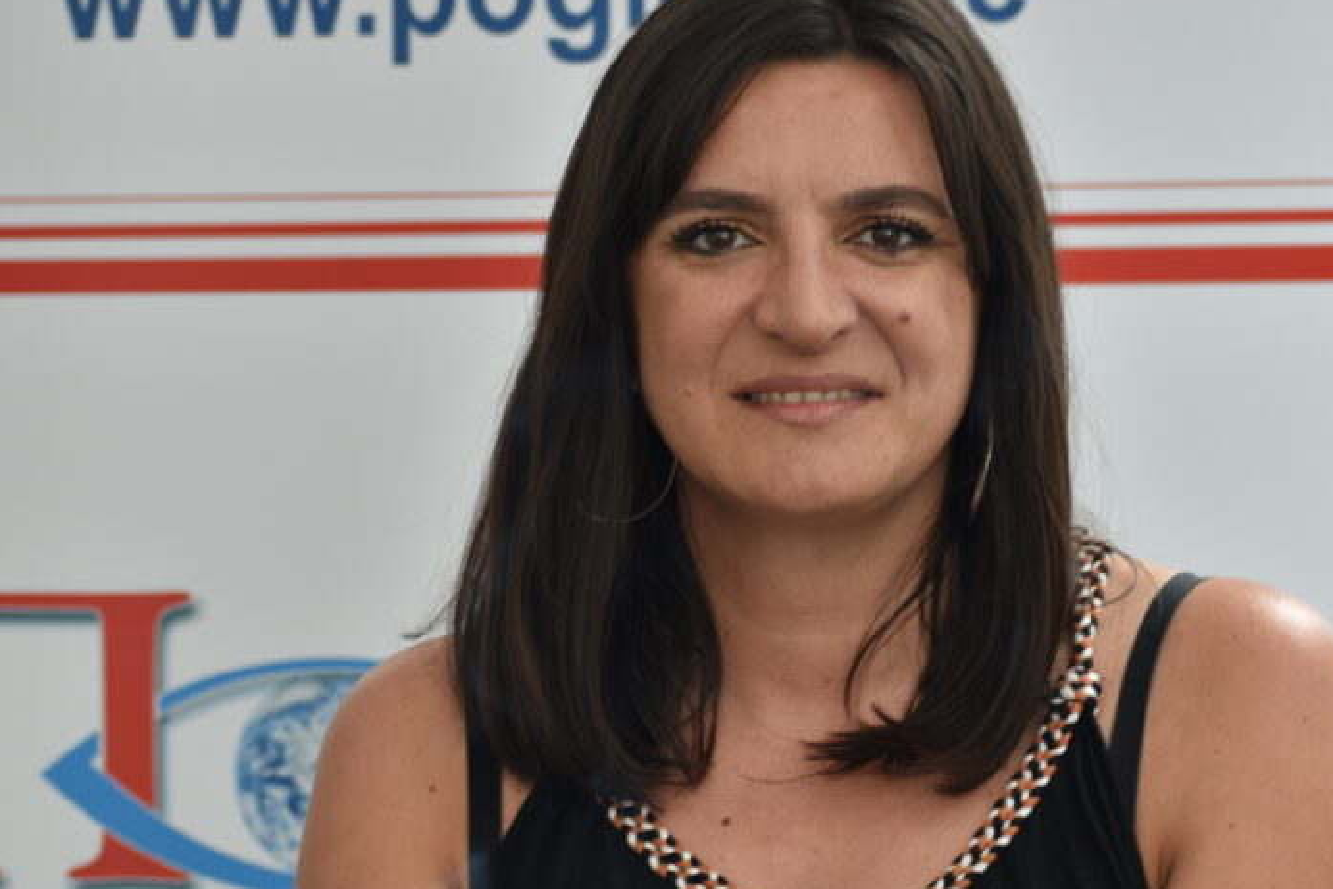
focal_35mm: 204
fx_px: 7553
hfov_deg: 10.1
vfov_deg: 6.7
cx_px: 644
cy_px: 553
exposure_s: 1/25
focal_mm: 92
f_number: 4.8
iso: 100
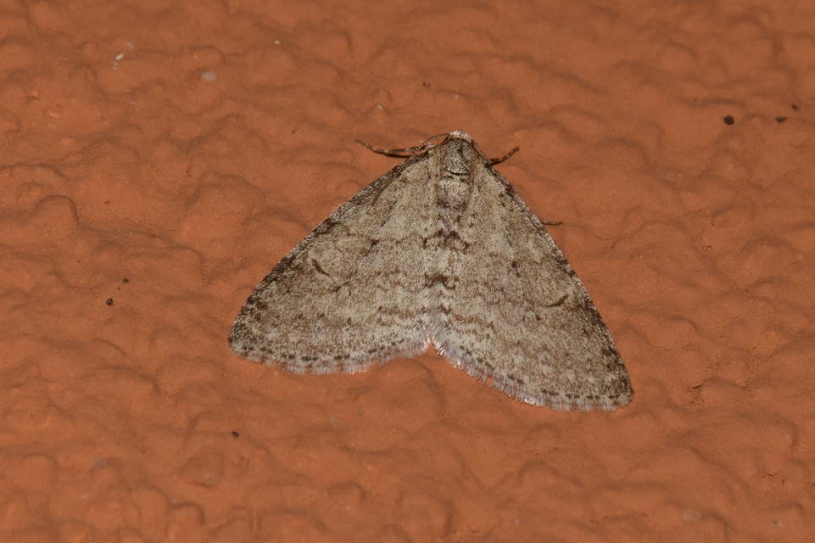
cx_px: 408
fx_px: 4752
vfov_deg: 6.5
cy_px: 272
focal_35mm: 210
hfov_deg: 9.8
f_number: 16
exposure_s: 1/200
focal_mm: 140
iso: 100
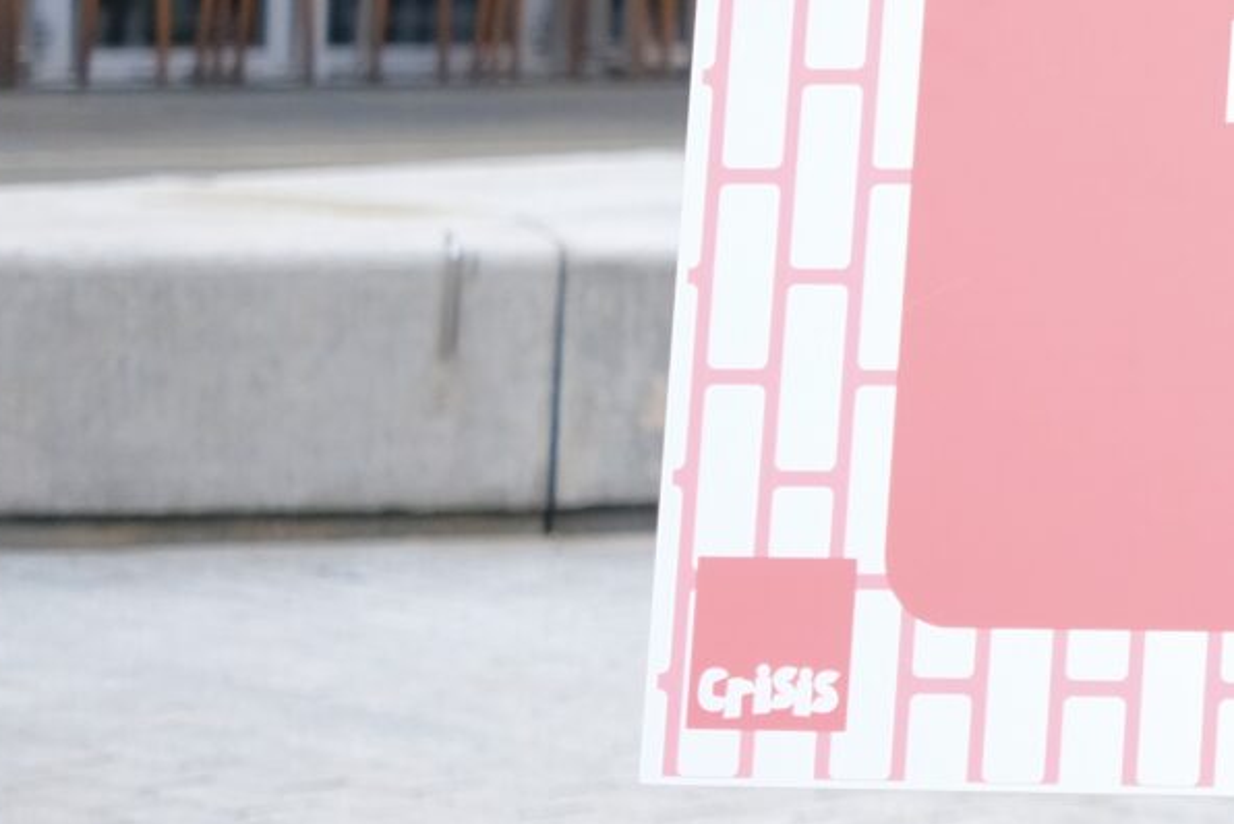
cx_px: 2520
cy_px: -324
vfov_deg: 7.7
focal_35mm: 176
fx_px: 6036
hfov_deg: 10.6
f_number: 2.8
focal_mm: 27
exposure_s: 1/1000
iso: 400
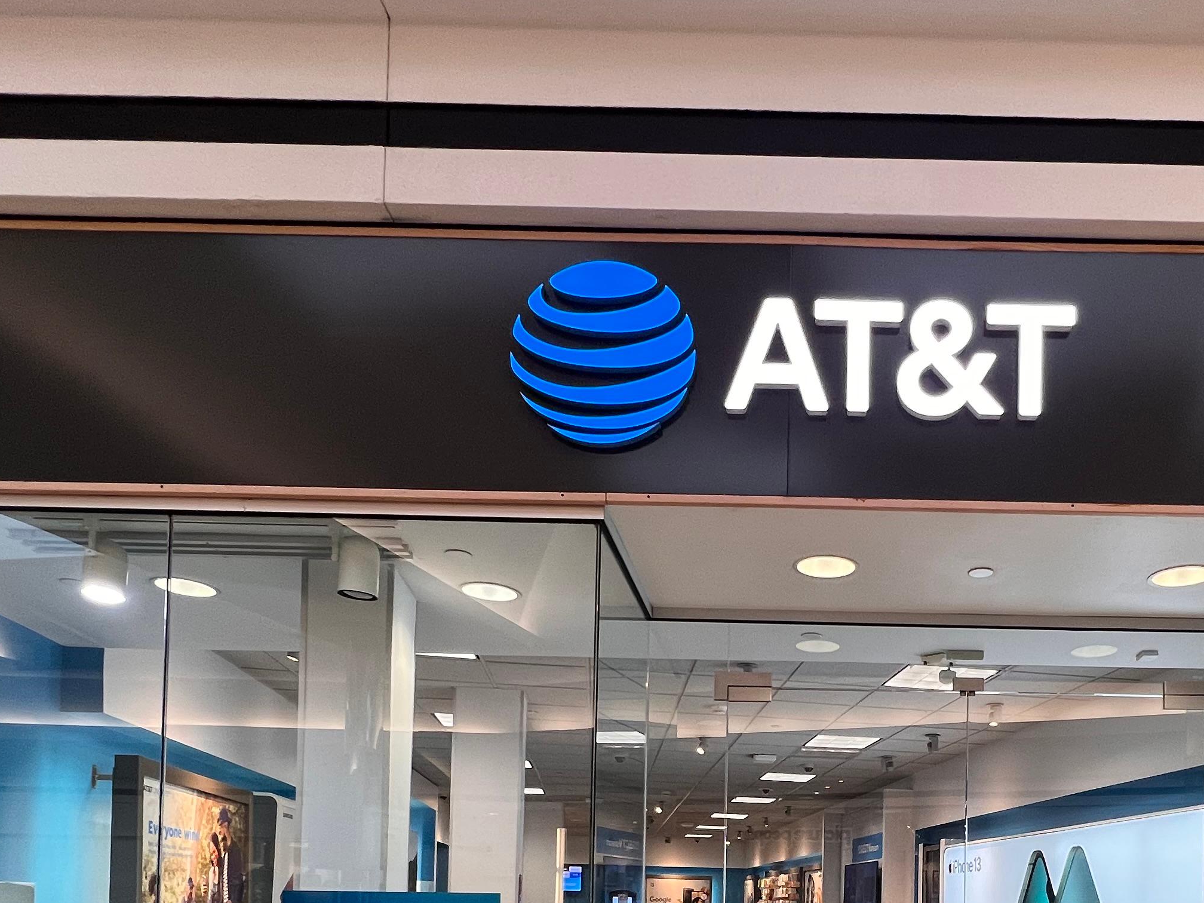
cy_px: 886
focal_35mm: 26
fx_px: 904
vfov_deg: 45.5
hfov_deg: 65.5
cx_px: 805
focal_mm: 1.57
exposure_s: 1/120
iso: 125
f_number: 1.8
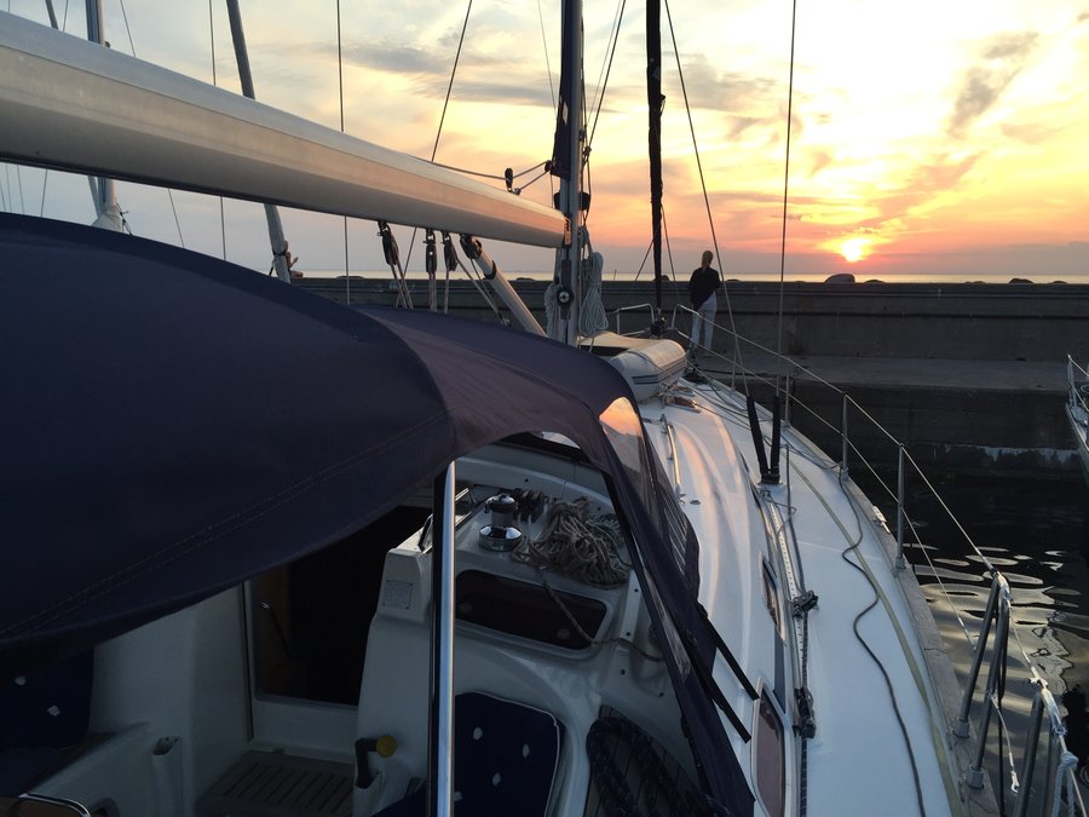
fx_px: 912
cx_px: 544
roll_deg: -1.2
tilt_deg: -7.8
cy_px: 408
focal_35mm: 29
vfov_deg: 48.2
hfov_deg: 61.7
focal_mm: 4.15
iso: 32
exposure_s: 1/133
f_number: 2.2
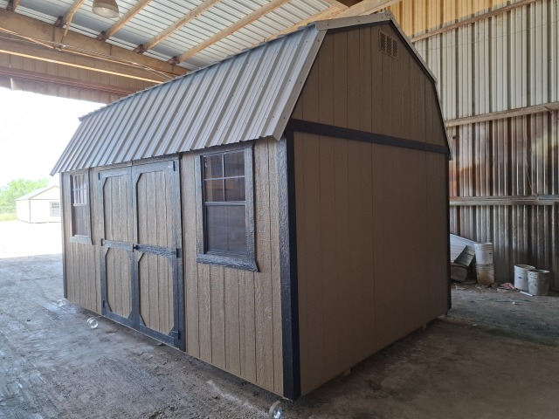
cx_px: 280
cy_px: 210
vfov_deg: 58.9
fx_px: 371
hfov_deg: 73.9
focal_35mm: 23
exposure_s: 1/100
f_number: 1.8
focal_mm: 5.54
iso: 80
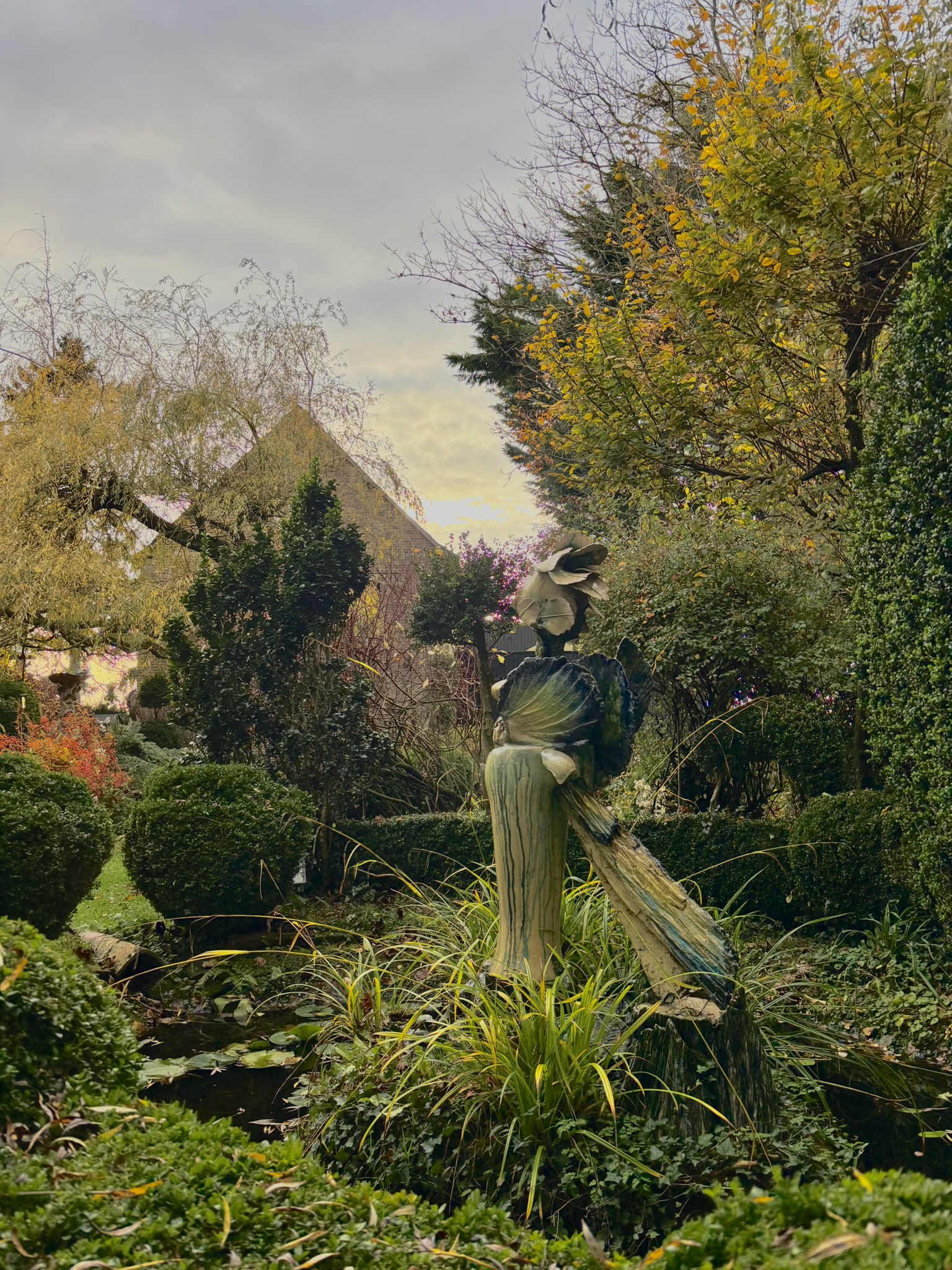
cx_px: 476
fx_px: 953
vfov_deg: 67.3
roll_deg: +0.5
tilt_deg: +5.9
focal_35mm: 26
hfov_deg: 53.1
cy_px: 635
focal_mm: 5.96
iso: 50
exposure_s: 1/380
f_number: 1.6
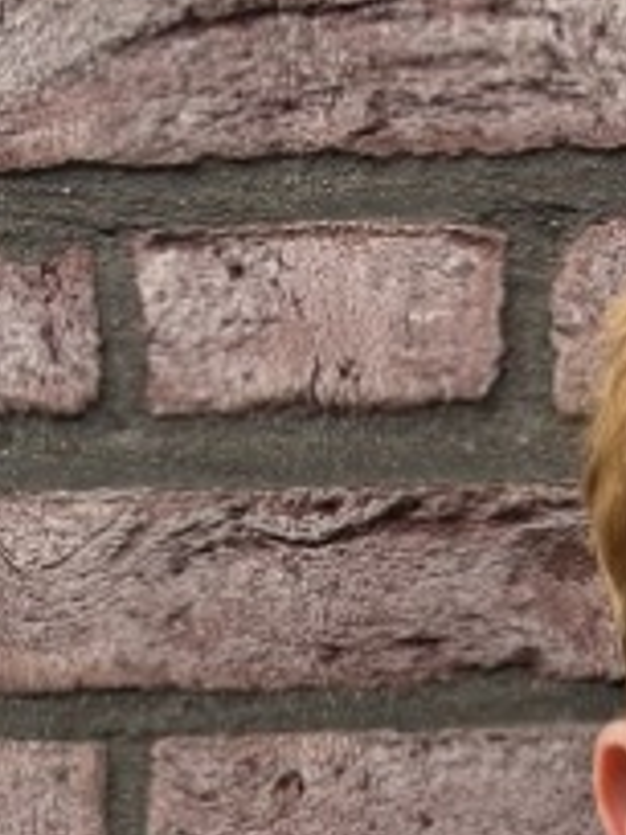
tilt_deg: -7.7
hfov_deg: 10.5
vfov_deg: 11.6
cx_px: 978
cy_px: 2061
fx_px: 3279
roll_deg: +0.0
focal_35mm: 136
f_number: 1.6
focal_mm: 5.96
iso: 40
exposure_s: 1/323
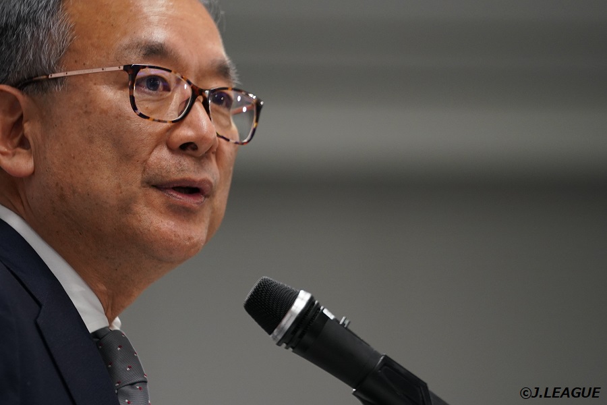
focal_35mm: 300
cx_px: 304
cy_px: 202
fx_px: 5058
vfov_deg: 4.6
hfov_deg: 6.9
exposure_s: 1/500
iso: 1600
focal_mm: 200
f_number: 2.8
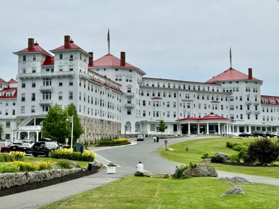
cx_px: 140
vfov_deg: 30.3
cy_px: 104
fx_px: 387
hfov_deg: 39.7
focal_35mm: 48
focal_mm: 6.76
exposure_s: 1/1869
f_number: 1.78
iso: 64
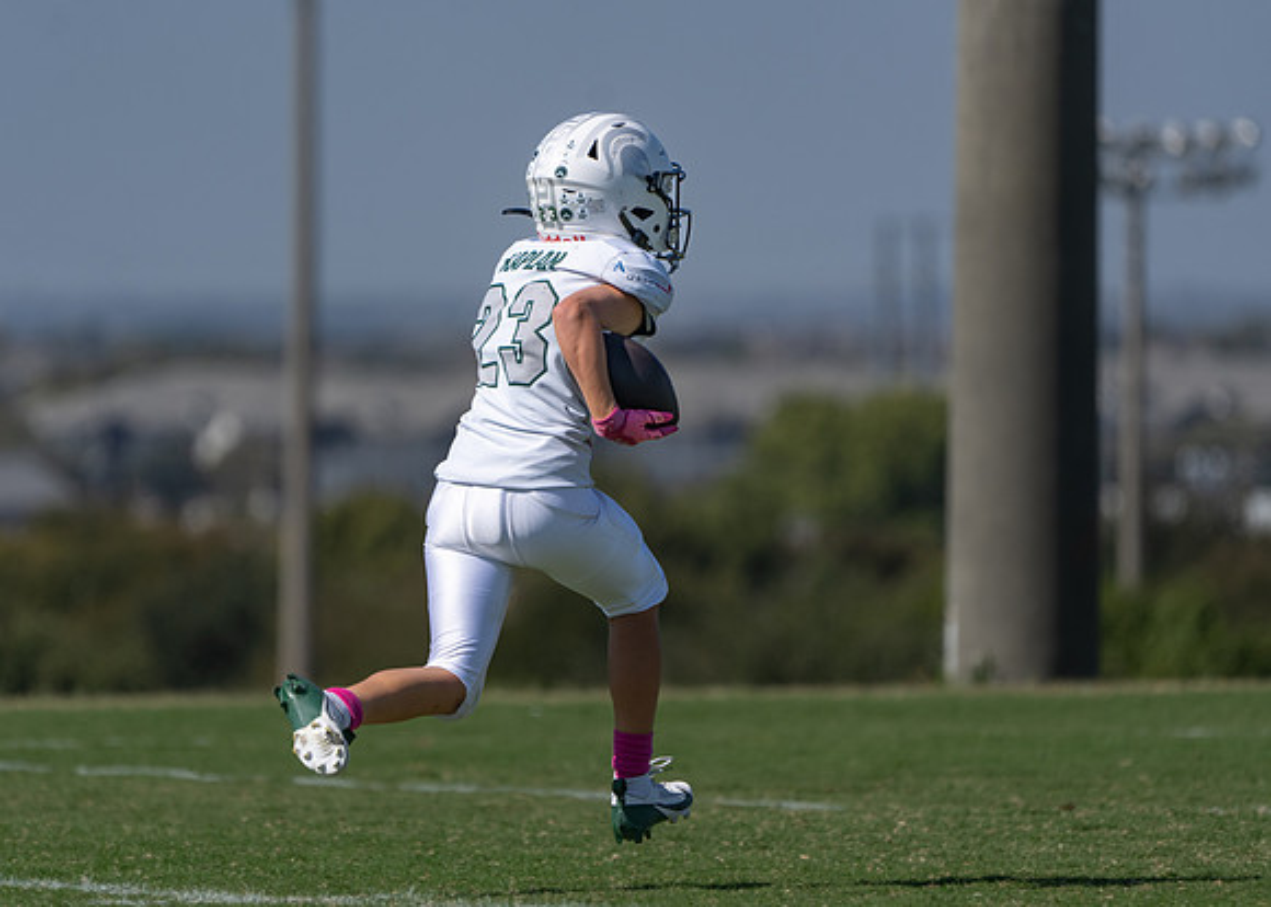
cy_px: 477
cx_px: 588
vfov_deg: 2.7
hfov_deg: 3.8
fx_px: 18978
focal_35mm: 526
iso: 100
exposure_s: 1/1250
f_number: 5.6
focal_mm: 400
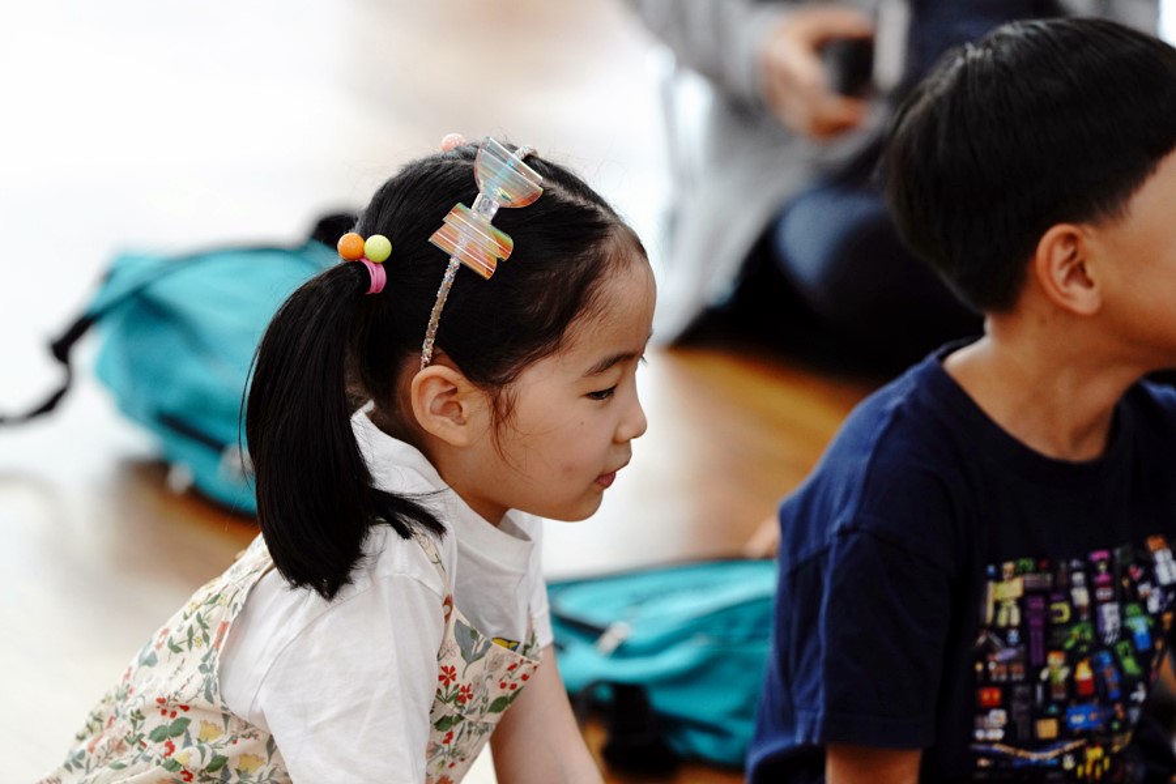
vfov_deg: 6.9
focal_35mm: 200
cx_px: 588
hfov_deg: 10.3
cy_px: 392
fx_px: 6533
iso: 2000
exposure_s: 1/160
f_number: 4.5
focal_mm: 200
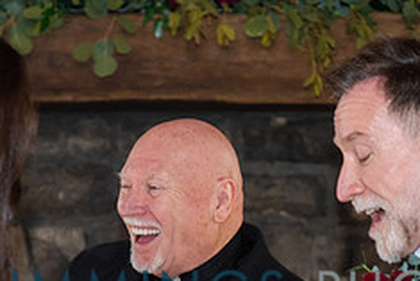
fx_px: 2451
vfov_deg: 6.5
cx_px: 256
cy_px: 287
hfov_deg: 9.8
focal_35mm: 210
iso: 640
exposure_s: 1/125
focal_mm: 85
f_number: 3.2
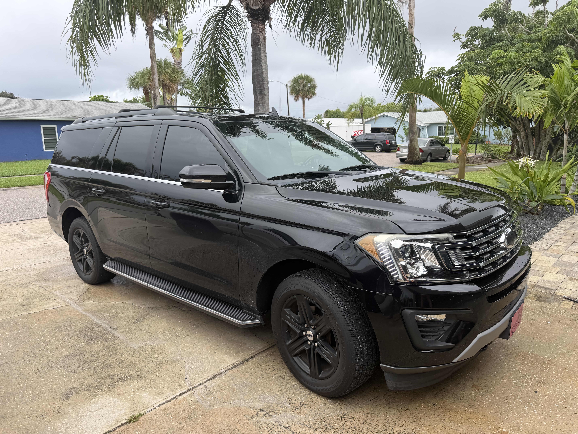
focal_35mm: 24
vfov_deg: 56.8
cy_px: 217
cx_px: 289
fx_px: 401
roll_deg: +1.2
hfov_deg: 71.6
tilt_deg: -12.8
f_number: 1.78
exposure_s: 1/405
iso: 80
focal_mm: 6.76
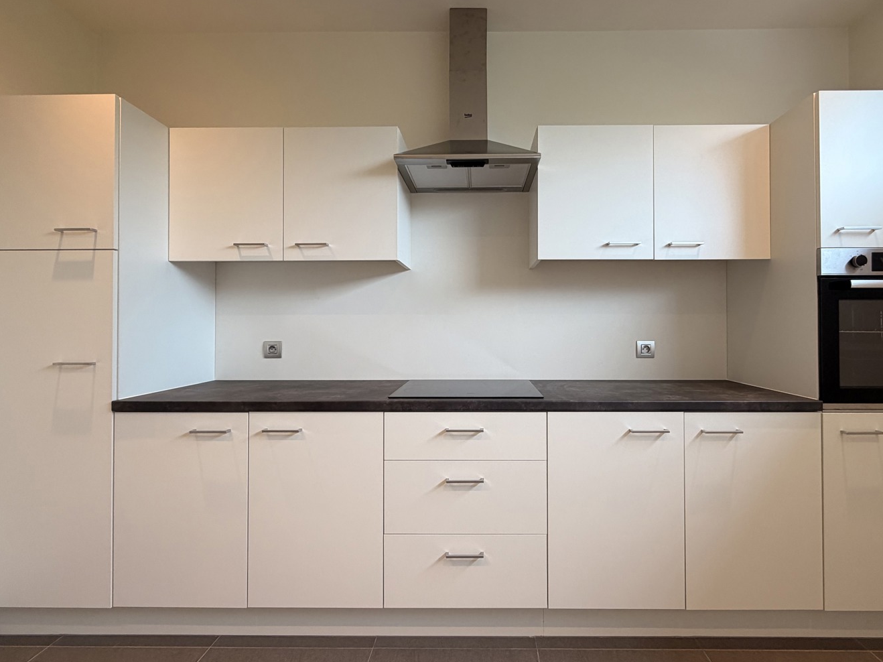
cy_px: 320
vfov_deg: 74.7
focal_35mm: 17
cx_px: 481
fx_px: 434
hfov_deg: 90.8
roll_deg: +0.3
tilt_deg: +0.8
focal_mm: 2.22
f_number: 2.2
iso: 160
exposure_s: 1/100
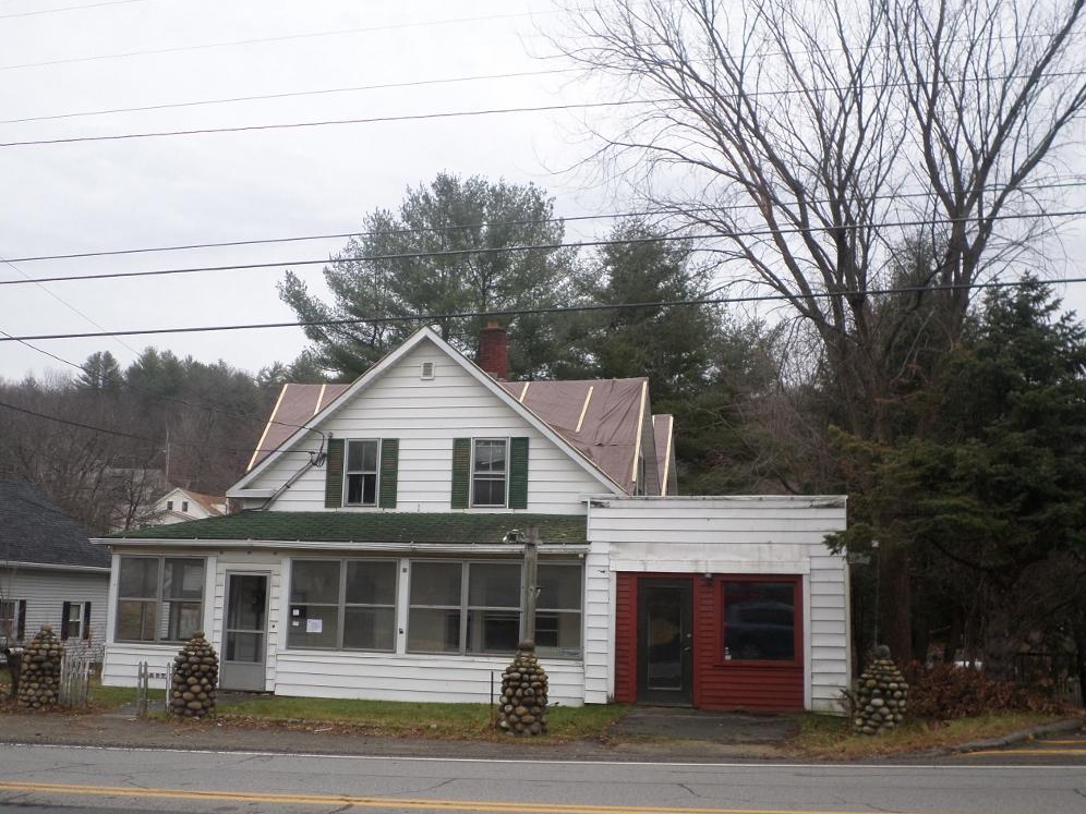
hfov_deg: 50.1
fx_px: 1161
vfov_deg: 38.7
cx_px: 532
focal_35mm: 37
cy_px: 403
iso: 80
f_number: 3
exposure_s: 1/90
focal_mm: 6.5
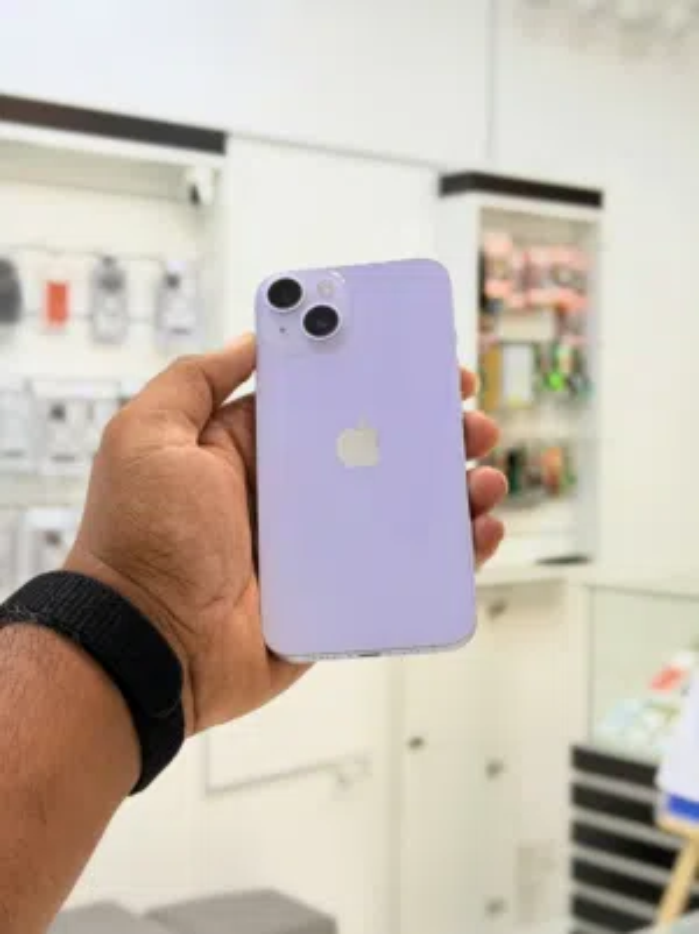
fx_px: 1294
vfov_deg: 39.7
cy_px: 467
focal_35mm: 48
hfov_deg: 30.2
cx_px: 350
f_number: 1.78
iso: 64
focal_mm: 6.76
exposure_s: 1/247
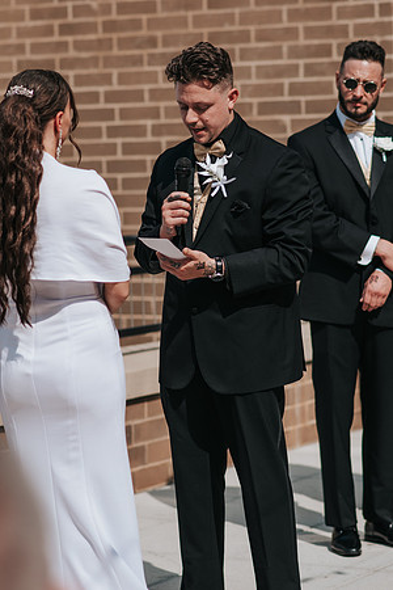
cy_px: 295
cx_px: 196
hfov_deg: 10.8
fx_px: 2088
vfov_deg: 16.1
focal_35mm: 128
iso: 100
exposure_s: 1/3200
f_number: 2.8
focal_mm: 85
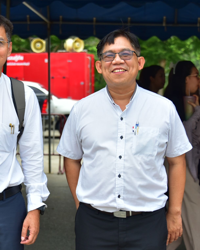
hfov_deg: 14.6
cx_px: 66
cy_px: 128
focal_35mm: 105
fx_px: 777
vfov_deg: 18.3
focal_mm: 68
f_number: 5.6
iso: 400
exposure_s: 1/400
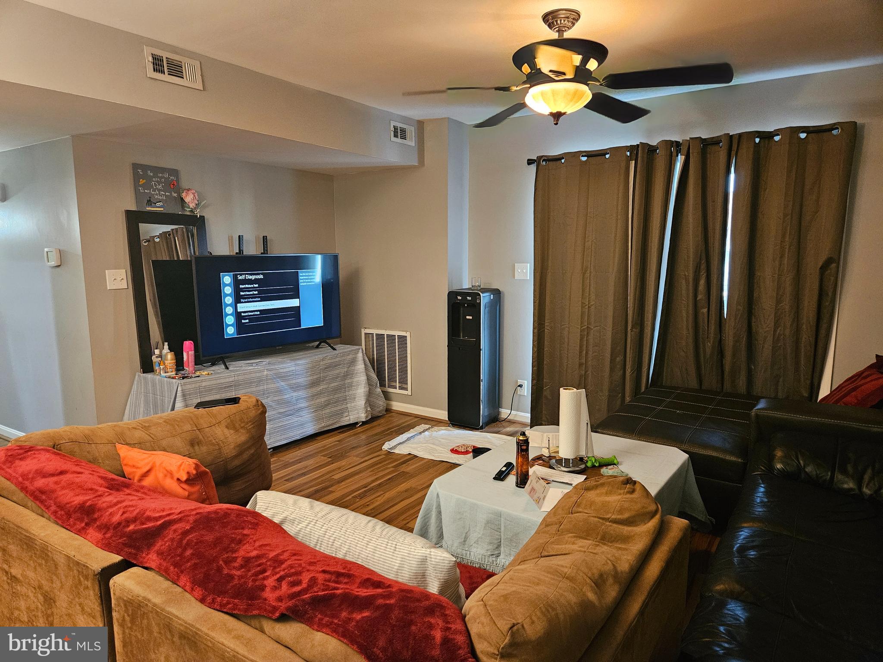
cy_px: 331
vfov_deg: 58.9
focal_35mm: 23
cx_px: 442
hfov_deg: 73.9
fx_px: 587
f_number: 1.8
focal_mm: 5.4
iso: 500
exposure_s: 1/60
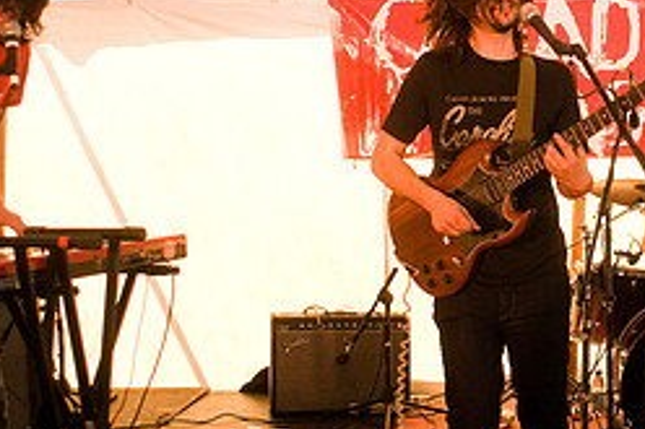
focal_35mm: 70
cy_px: 155
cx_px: 609
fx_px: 1253
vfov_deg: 19.4
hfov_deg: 27.6
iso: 800
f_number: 3.2
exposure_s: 1/160
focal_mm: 20
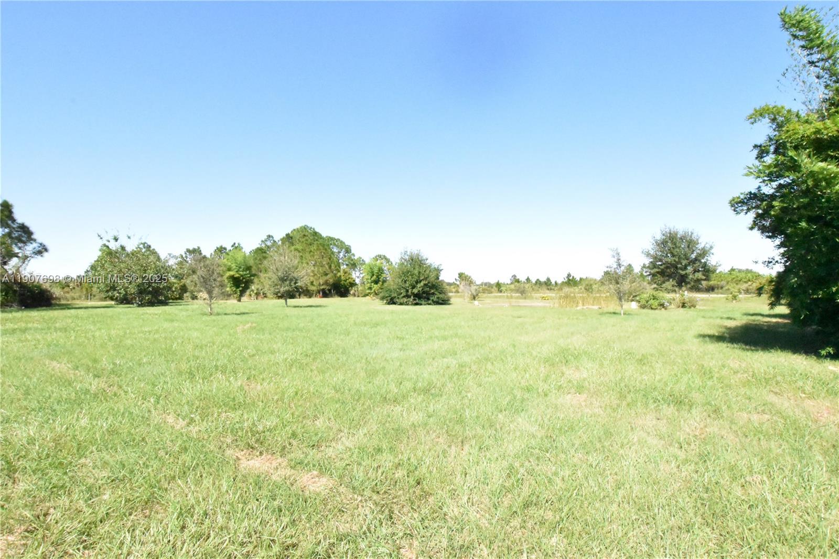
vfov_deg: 77.3
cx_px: 420
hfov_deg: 100.4
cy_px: 280
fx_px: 349
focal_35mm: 15
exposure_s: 1/2000
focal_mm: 10
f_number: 14
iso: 16000
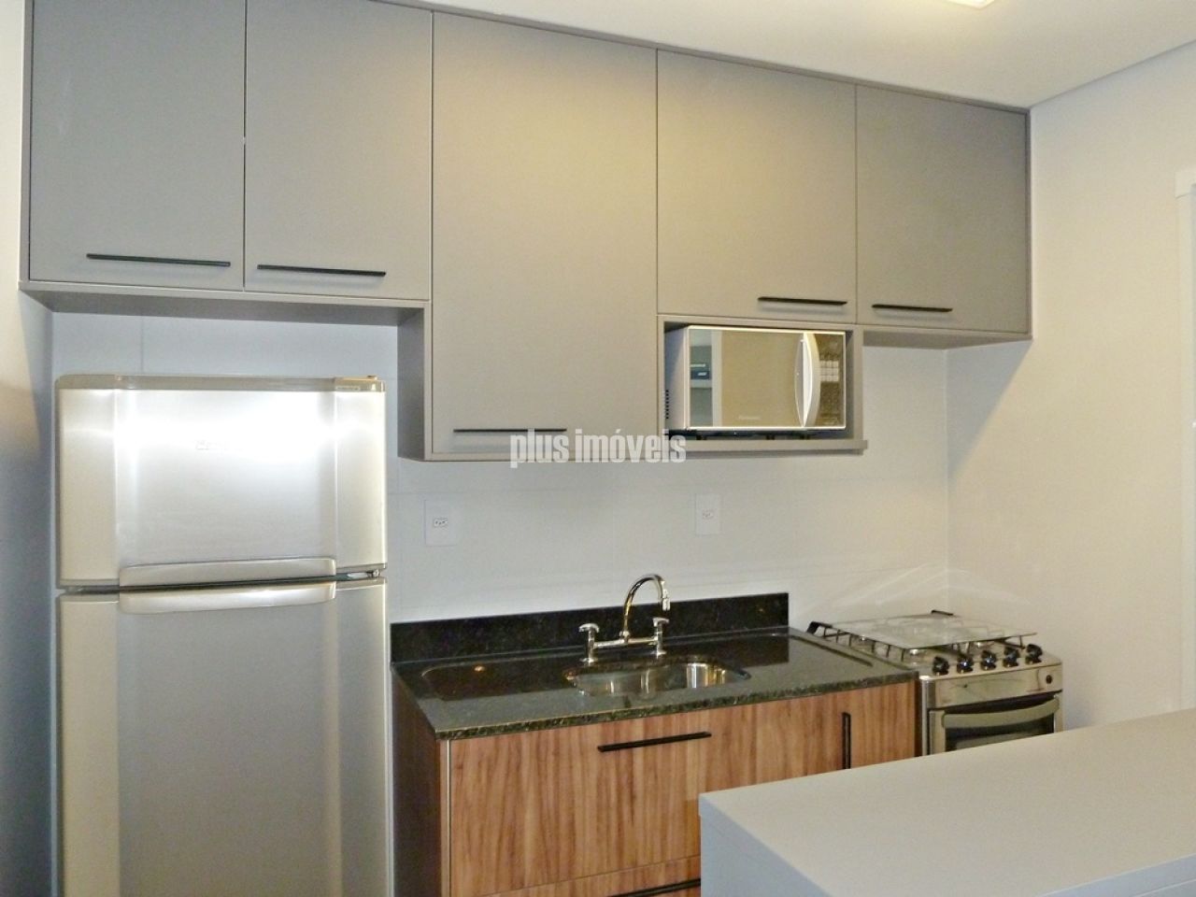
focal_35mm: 25
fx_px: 864
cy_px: 448
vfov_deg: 54.9
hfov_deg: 69.4
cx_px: 598
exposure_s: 1/30
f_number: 3.3
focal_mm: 4.1
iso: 200
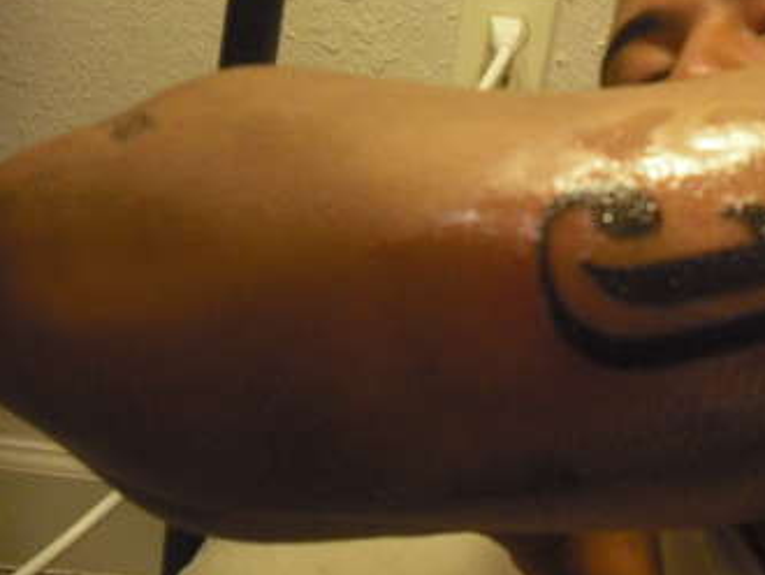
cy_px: 155
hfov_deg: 27.5
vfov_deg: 21.2
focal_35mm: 69
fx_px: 1526
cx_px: 619
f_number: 2.8
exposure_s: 1/80
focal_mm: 6.2
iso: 400
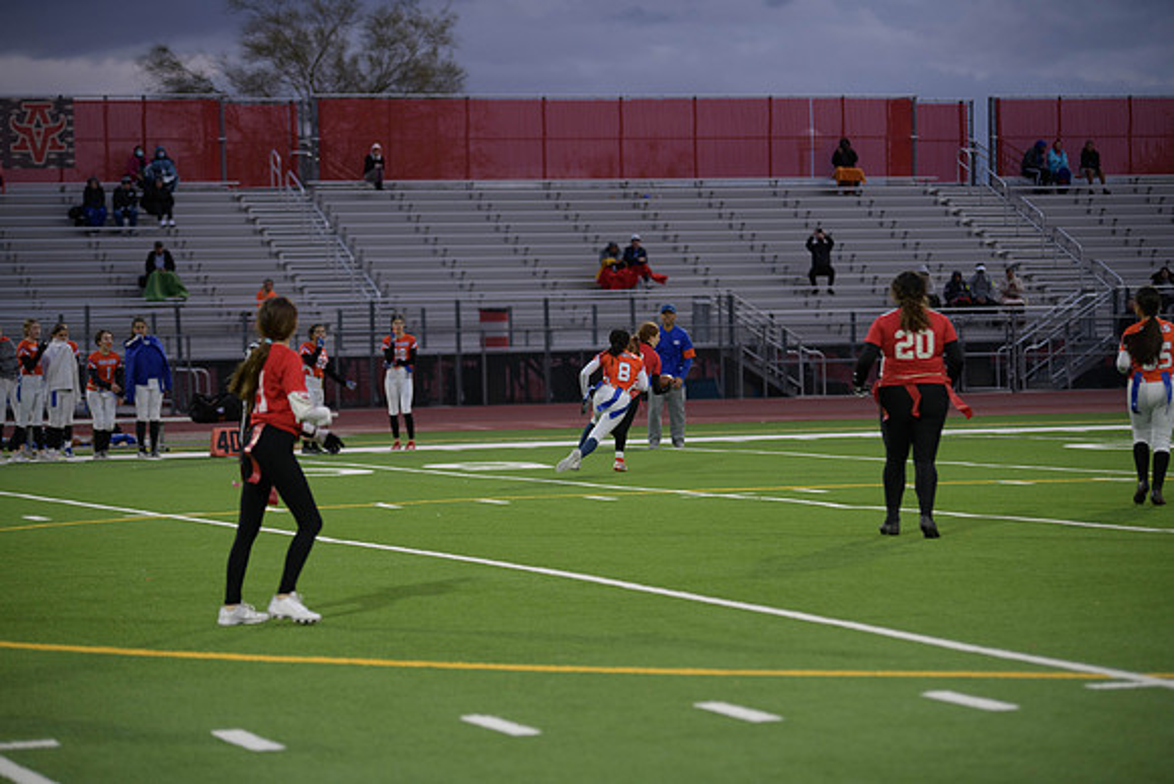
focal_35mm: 122
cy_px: 392
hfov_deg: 16.8
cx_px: 587
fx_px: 3979
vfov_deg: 11.2
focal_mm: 122
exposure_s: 1/200
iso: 400
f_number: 2.8
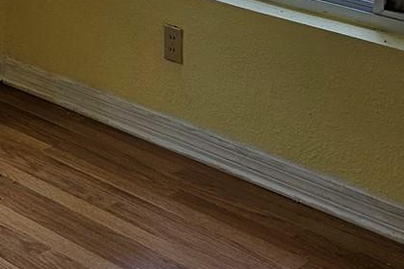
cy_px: -138
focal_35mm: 96
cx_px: 14
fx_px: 1077
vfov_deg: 13.4
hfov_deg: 20.7
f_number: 1.8
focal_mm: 5
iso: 50
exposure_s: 1/180
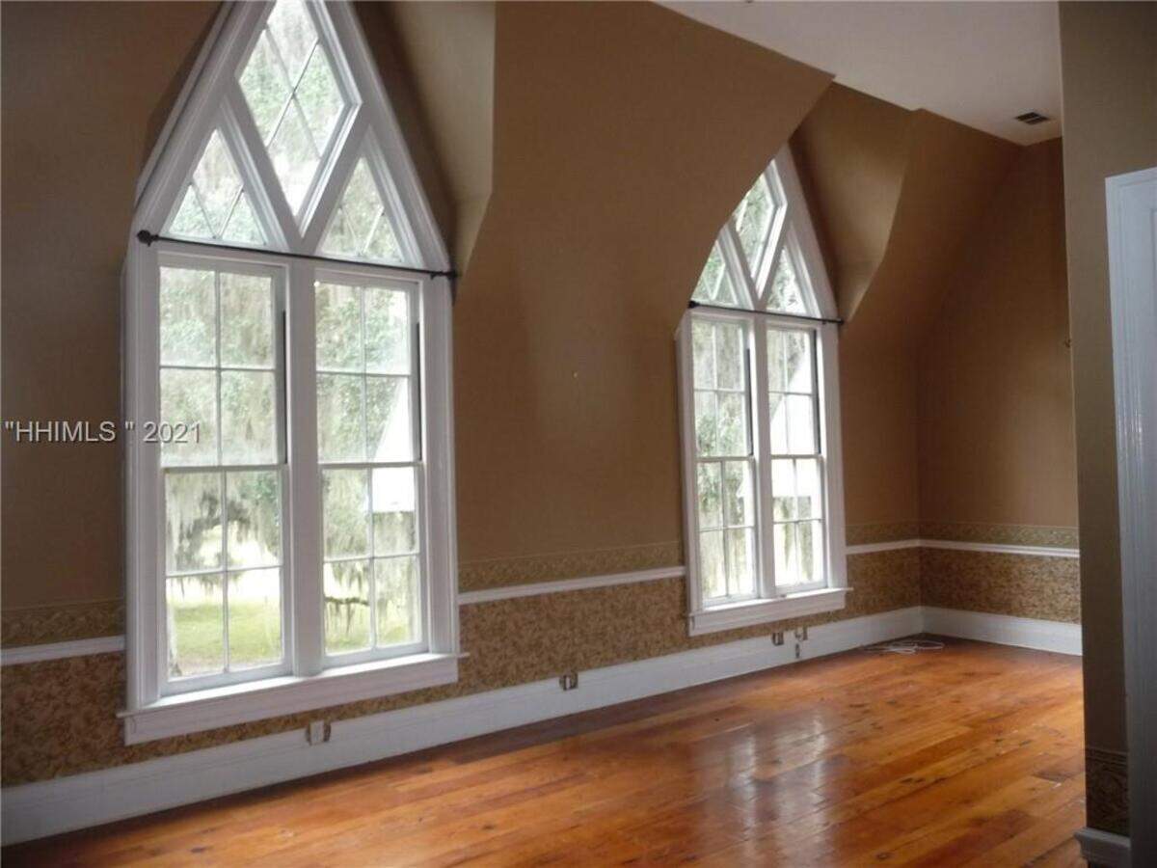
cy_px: 434
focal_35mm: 28
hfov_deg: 63.4
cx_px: 578
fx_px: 936
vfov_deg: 49.7
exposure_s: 1/30
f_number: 3.3
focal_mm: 4.7
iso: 250
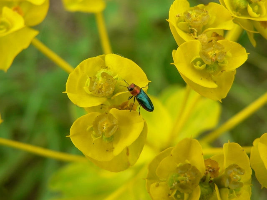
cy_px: 100
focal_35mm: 63
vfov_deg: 23.3
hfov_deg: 30.7
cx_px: 134
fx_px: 486
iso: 80
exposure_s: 1/125
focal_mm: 10.5
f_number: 3.7
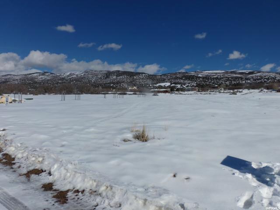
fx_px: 210
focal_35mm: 26
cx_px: 140
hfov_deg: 67.3
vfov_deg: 53.1
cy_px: 105
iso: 100
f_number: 7.52
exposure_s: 1/1200
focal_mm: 4.7
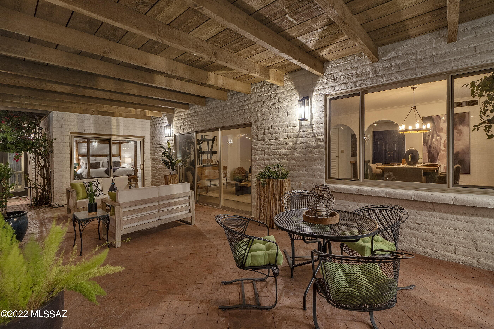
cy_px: 164
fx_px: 206
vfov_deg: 77.3
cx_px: 247
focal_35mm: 15
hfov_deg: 100.4
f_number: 7.1
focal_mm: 15
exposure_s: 1/1.67
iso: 200
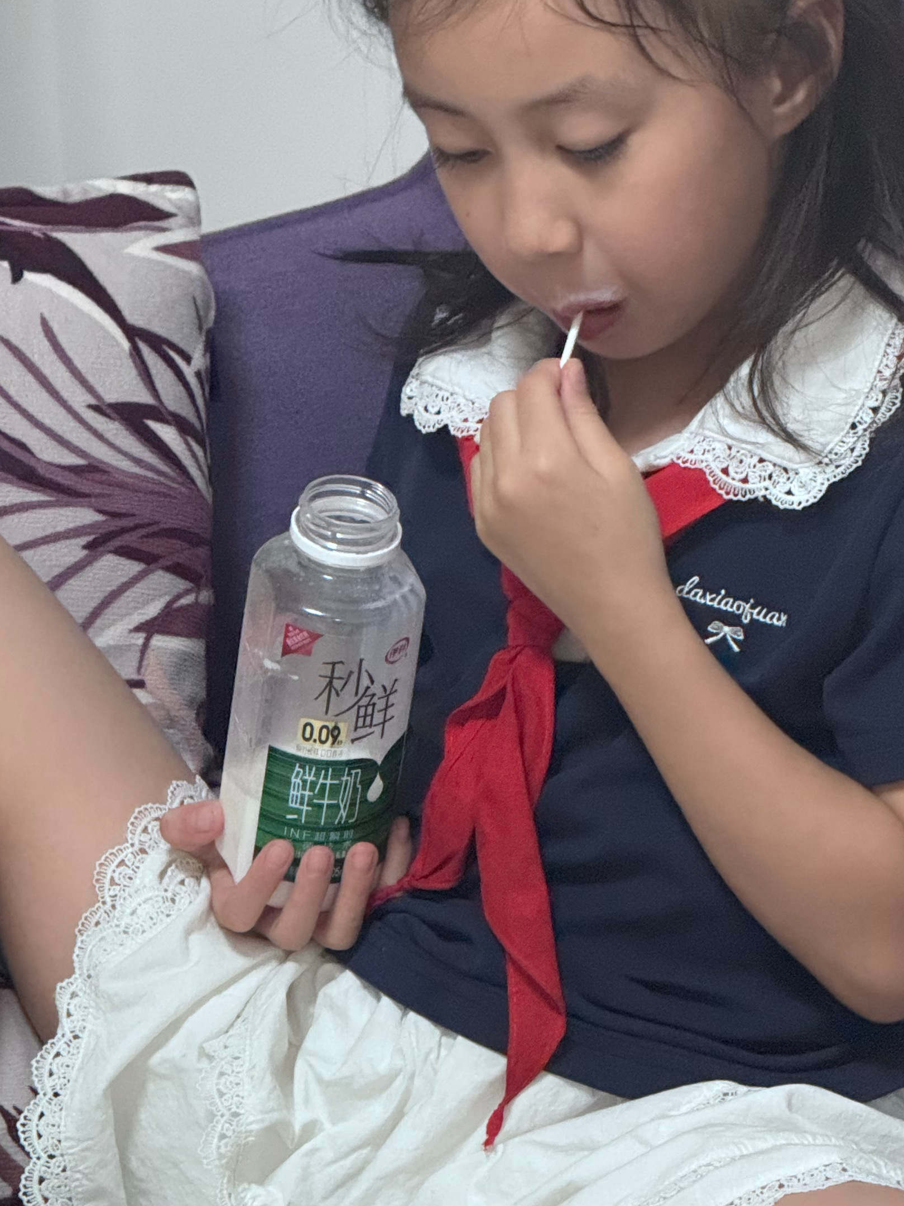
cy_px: 790
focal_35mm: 224
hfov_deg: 6.6
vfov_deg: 8.8
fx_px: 7800
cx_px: 331
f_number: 2.8
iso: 800
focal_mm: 15.66
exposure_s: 1/53
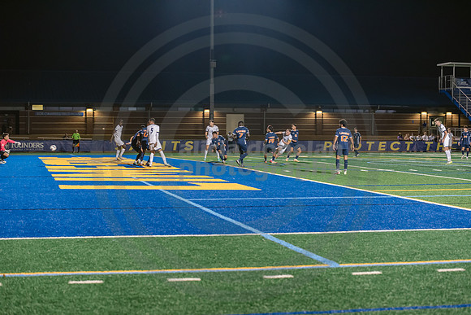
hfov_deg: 28.8
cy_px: 158
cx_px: 236
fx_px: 916
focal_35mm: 70
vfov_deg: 19.5
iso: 2500
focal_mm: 70
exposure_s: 1/250
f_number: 3.2
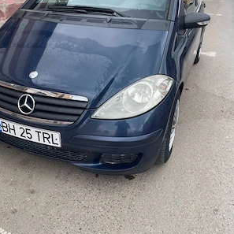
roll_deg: +0.5
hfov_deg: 52.5
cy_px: 92
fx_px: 237
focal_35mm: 31
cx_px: 117
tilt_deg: -23.2
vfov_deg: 52.1
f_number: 1.6
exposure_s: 1/759
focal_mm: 4.2
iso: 32
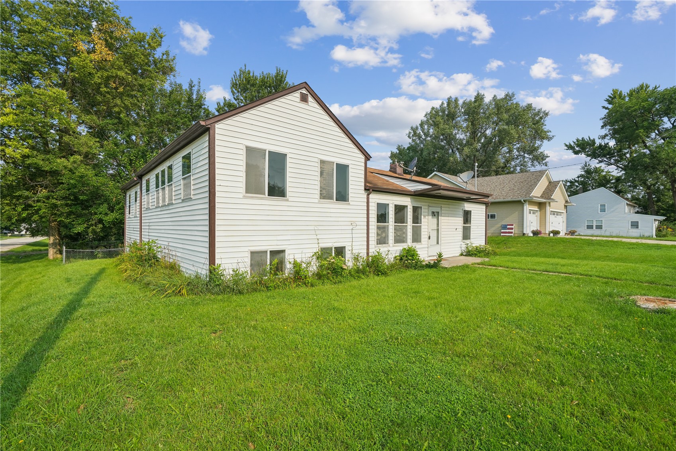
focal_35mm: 16
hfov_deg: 96.7
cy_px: 226
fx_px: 300
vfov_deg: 73.7
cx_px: 338
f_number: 10
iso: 400
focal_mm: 16
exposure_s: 1/800
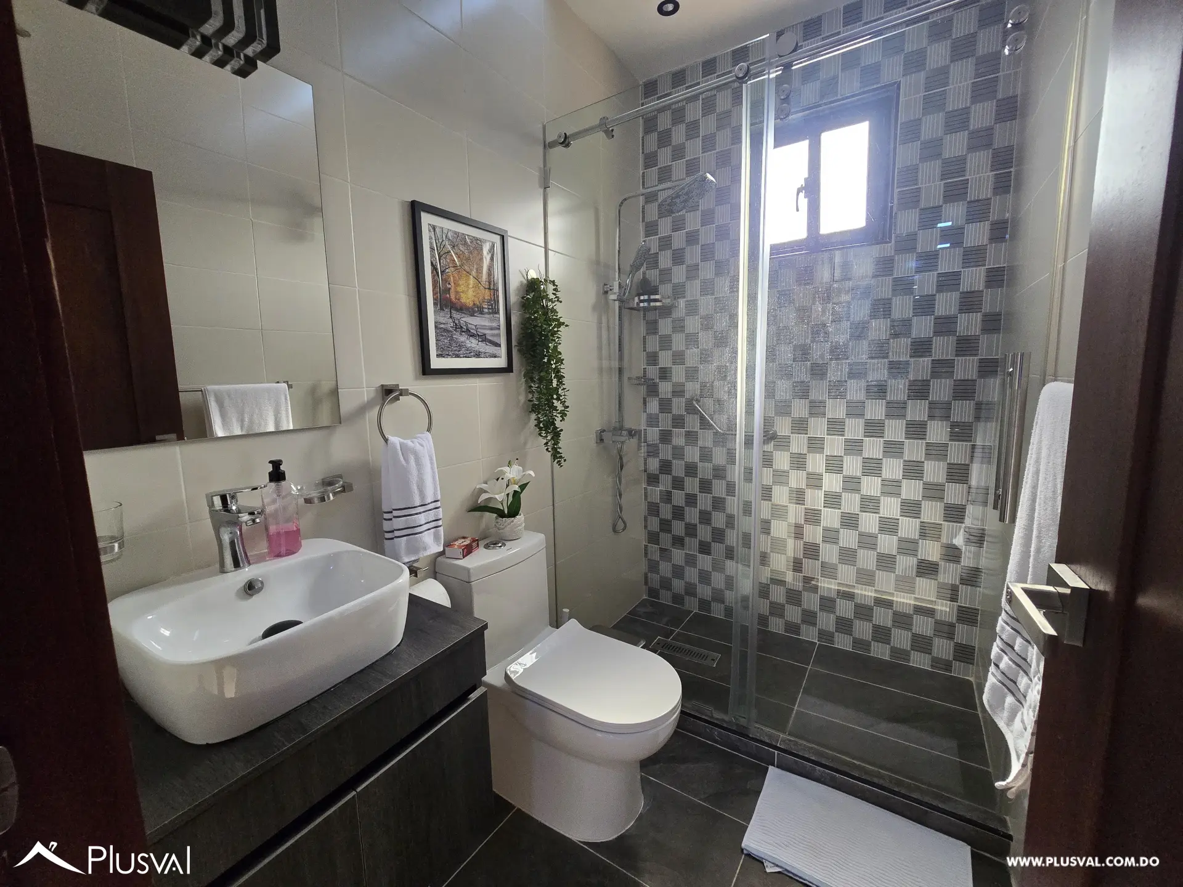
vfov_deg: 89.9
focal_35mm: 13
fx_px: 444
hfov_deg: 106.2
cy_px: 444
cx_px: 592
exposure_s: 1/62
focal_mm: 2.2
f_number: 2.2
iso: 250
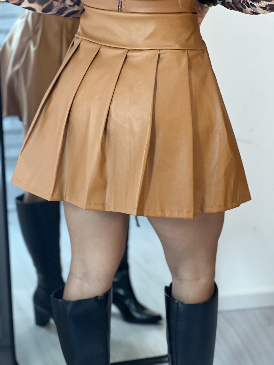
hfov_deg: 19.1
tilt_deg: -20.4
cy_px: 182
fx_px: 813
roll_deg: +0.0
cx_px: 137
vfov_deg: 25.3
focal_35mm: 77
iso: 160
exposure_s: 1/120
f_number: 2.8
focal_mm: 9
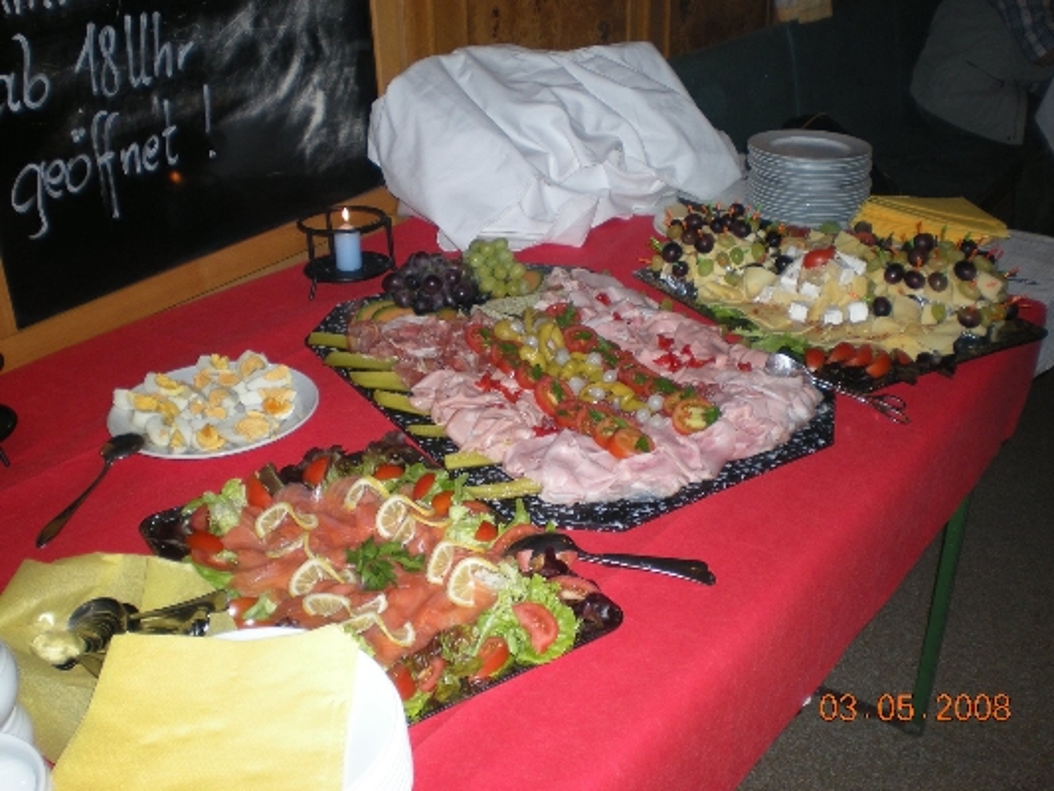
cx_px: 527
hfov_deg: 49.0
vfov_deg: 37.7
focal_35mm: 38
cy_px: 396
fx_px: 1157
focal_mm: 6.3
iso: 86
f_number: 3.1
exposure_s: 1/60
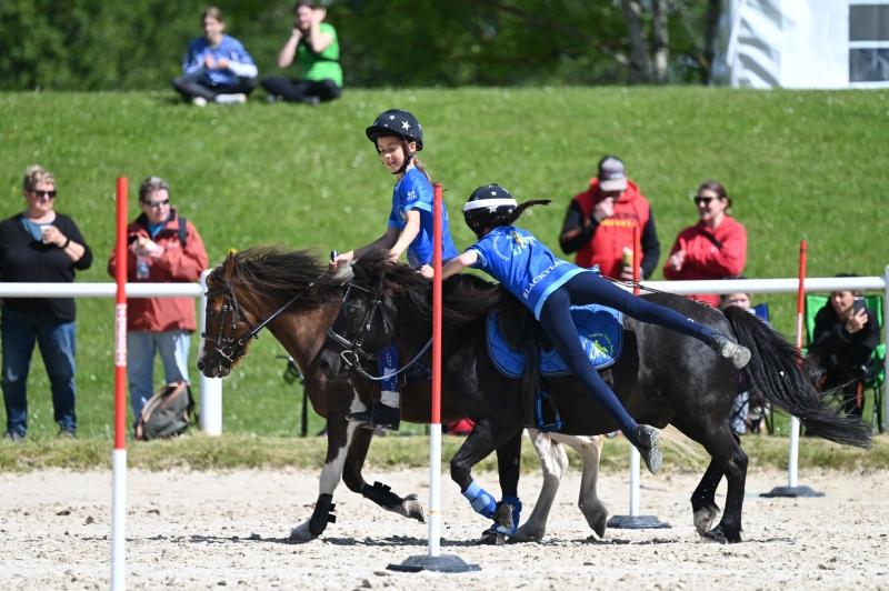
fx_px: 9869
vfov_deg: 3.4
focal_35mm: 400
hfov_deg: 5.2
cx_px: 444
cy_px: 296
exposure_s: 1/1250
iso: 360
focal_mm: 400
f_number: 5.6
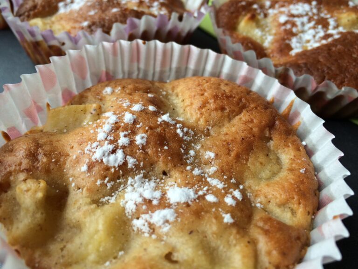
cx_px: 179
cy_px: 134
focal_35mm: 30
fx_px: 310
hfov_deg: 60.0
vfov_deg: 46.8
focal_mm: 4.12
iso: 32
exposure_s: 1/224
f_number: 2.2
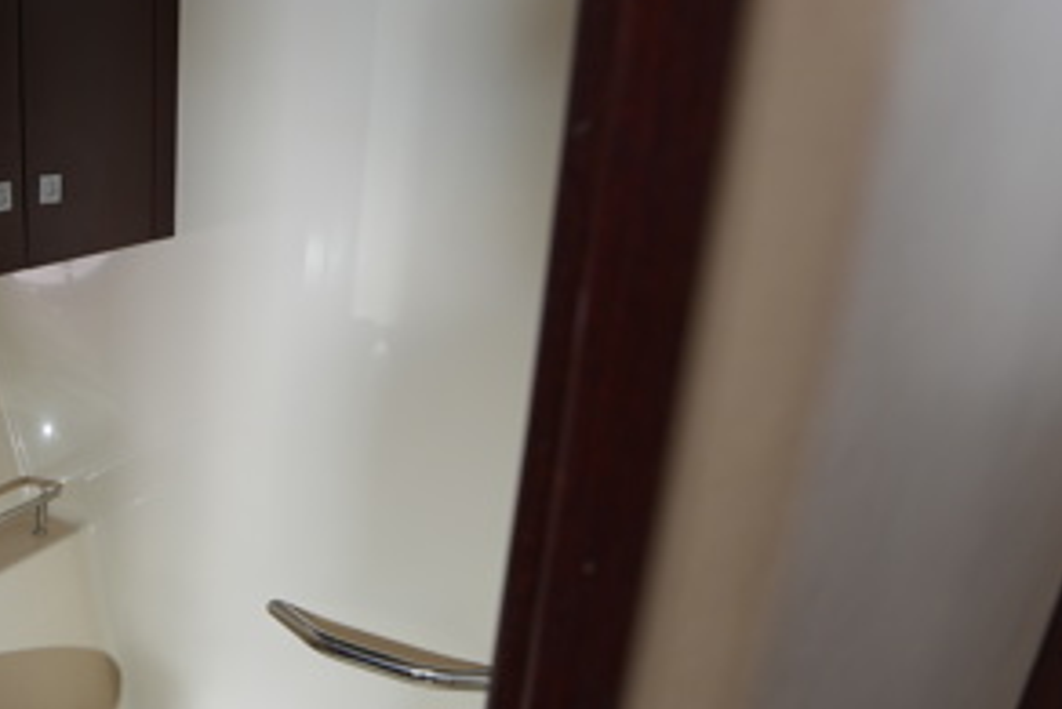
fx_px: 1092
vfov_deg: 35.4
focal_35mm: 37
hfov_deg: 48.3
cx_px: 178
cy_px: 505
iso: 100
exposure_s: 1/40
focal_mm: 12
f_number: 2.2
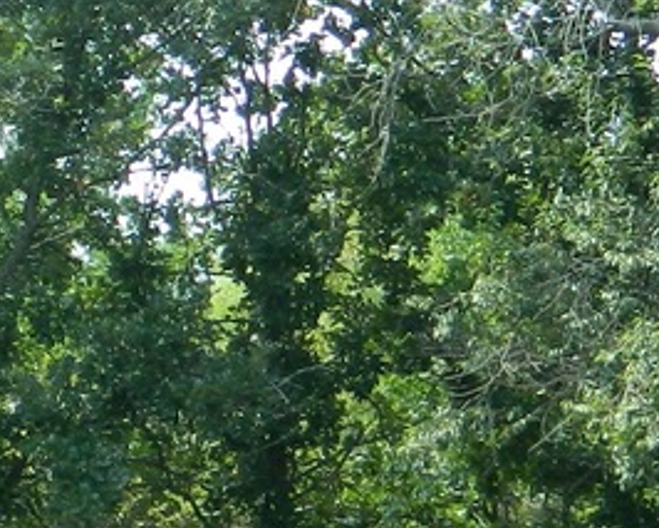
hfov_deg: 7.7
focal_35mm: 248
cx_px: -87
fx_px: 4839
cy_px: 1133
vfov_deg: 6.0
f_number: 3.6
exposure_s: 1/200
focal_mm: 8.4
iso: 80
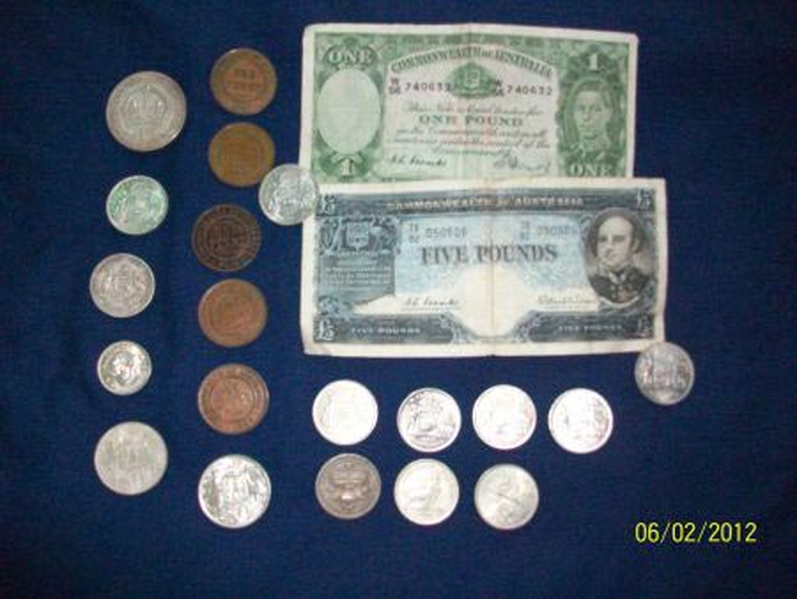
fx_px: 737
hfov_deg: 56.8
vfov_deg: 44.2
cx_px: 398
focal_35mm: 32
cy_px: 300
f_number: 2.8
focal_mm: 5.7
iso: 400
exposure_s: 1/60
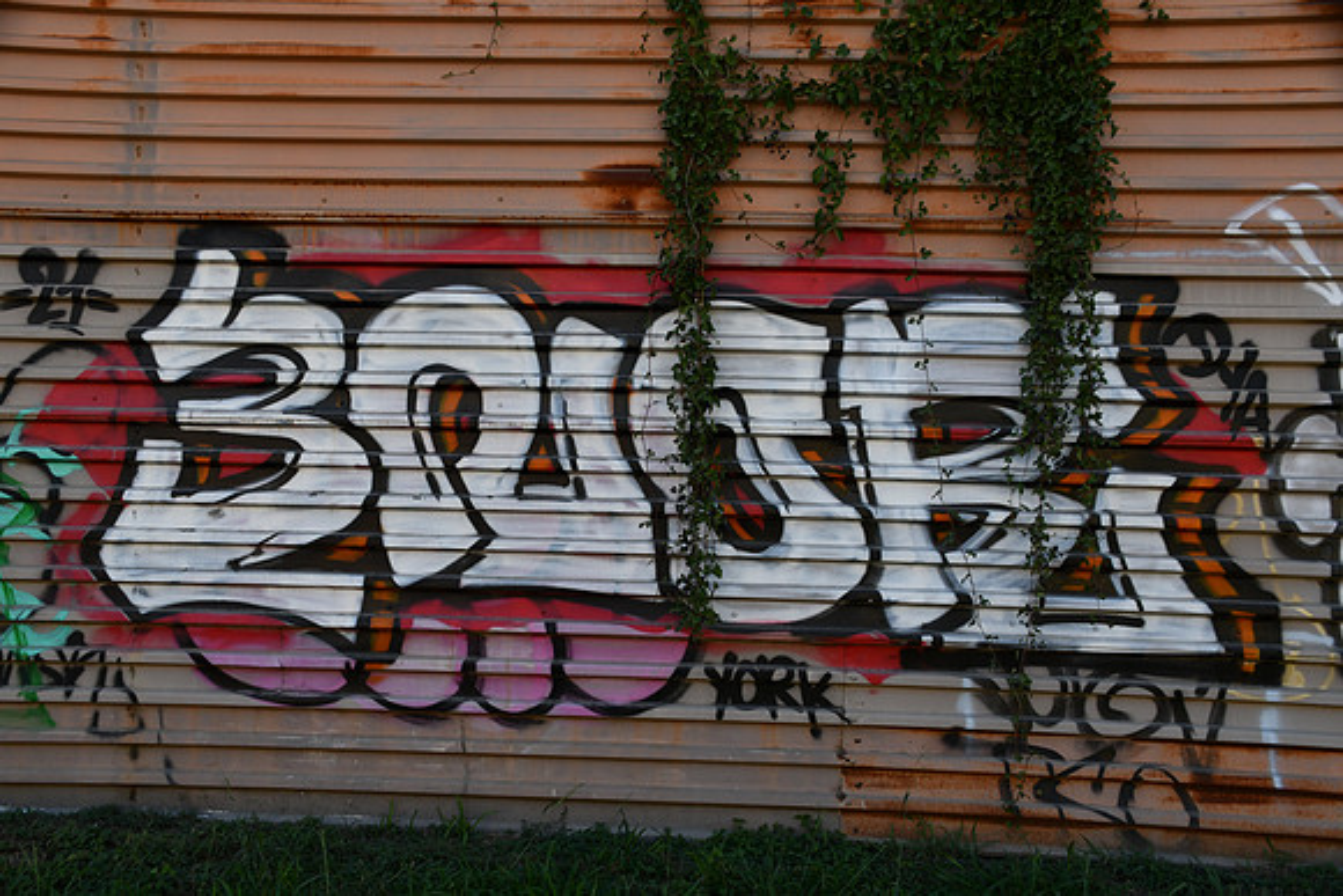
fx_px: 1343
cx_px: 672
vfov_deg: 36.9
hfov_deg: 53.1
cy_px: 448
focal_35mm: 36
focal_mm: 24
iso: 200
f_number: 6.3
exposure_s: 1/250
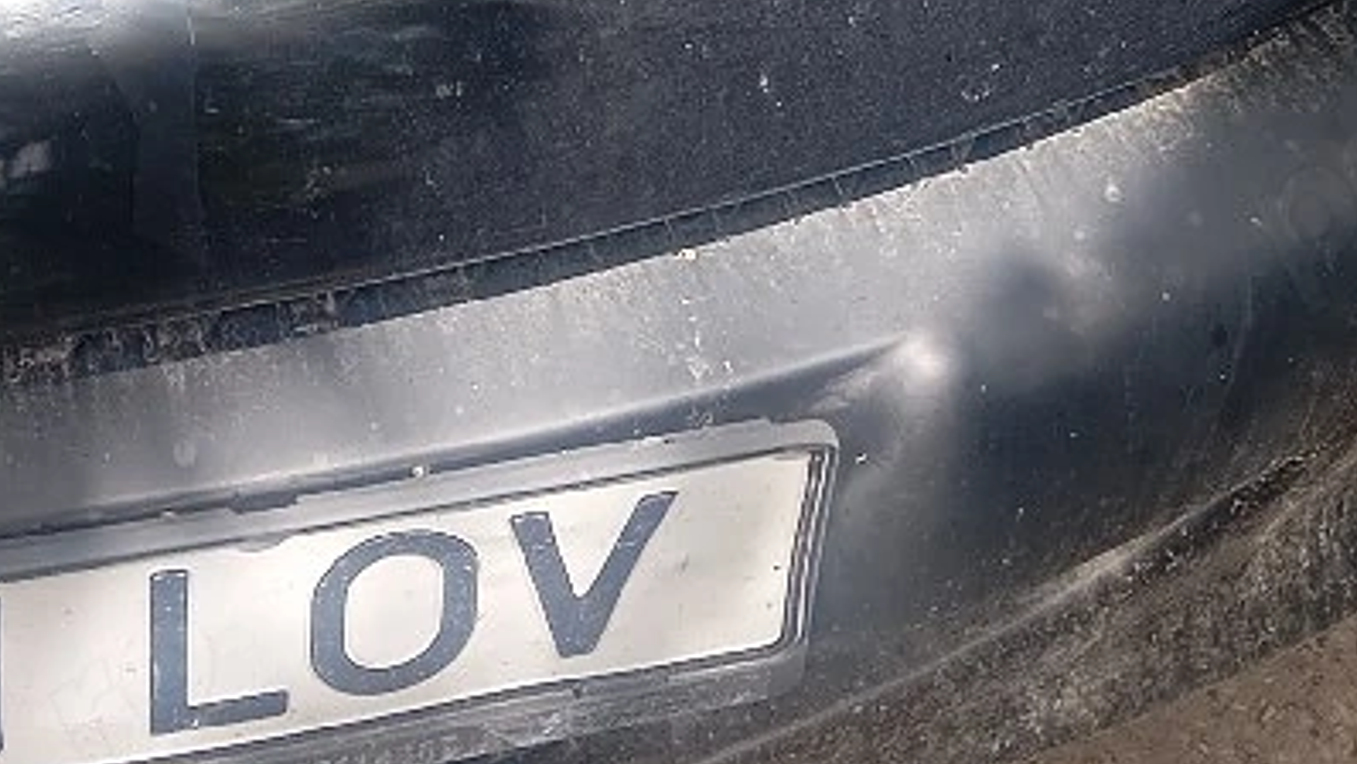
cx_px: 75
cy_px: -761
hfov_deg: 20.4
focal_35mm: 102
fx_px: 3671
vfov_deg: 10.8
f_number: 1.8
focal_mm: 4.22
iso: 107
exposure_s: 1/111
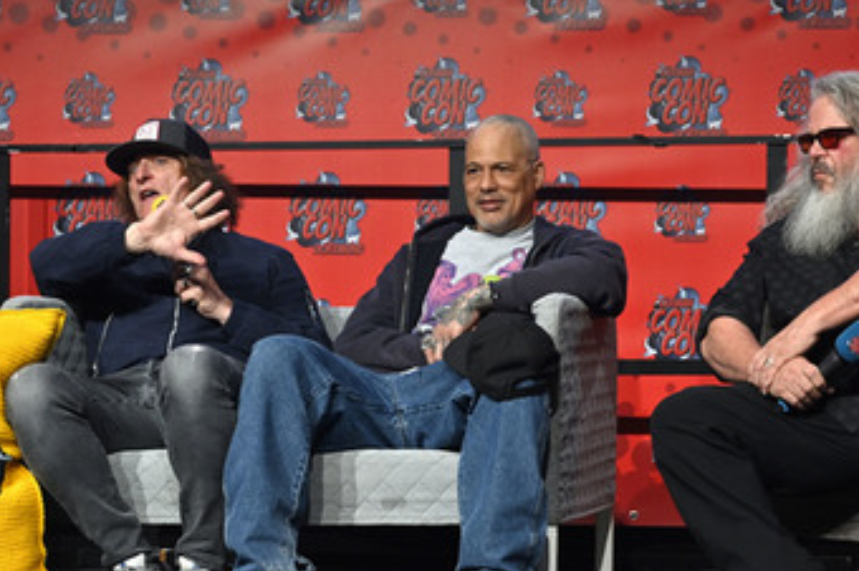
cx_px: 527
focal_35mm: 122
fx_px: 2908
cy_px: 376
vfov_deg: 11.2
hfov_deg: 16.8
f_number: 4.5
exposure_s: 1/400
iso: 1250
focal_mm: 92
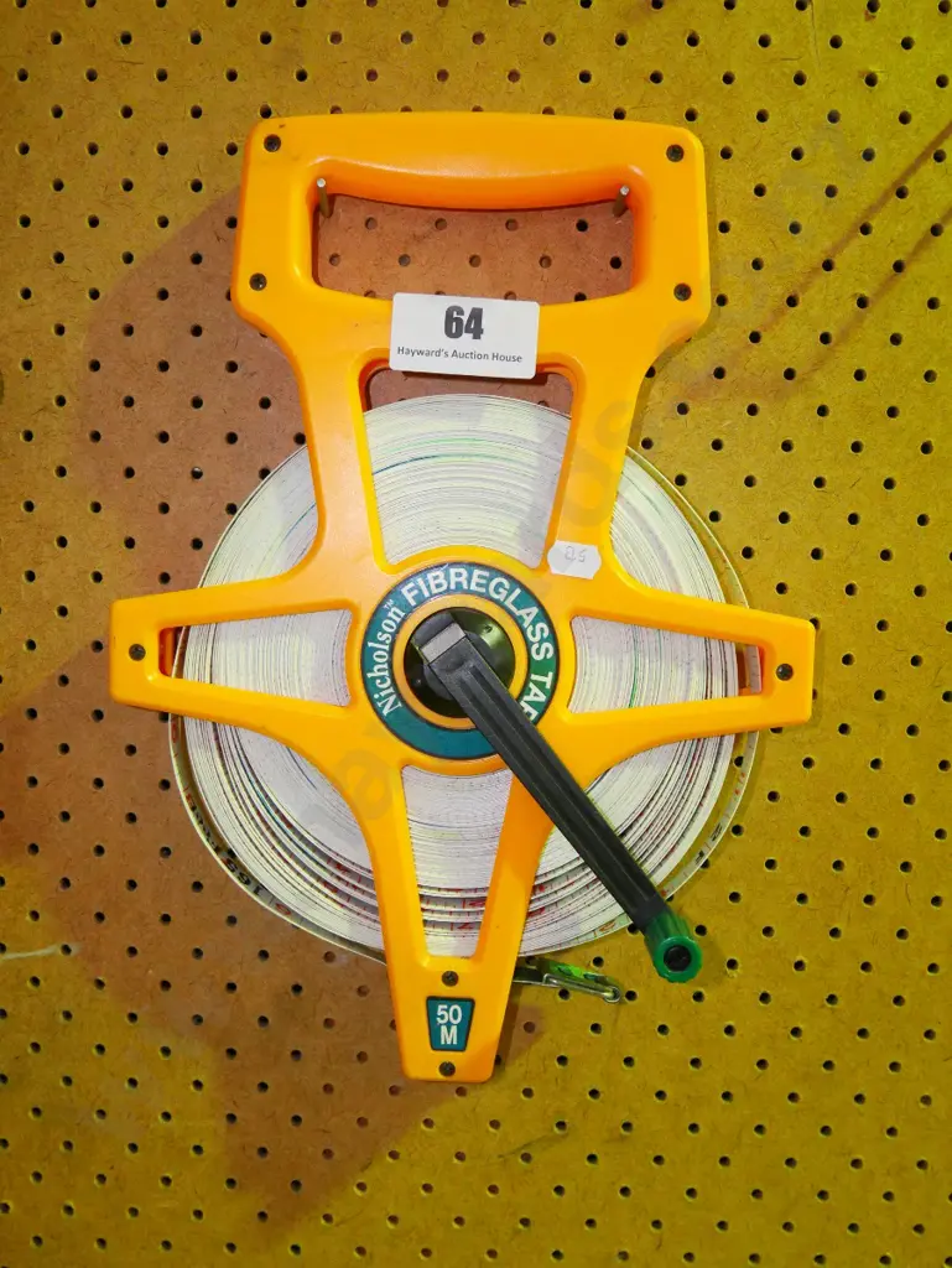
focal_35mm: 32
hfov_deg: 44.2
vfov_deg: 56.8
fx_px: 1172
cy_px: 634
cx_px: 476
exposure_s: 1/60
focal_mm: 16
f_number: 4
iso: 3200
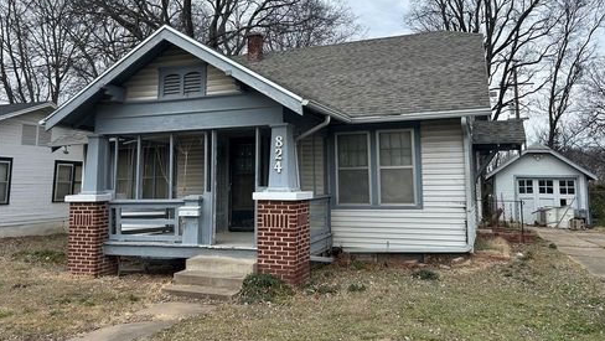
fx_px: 465
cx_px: 304
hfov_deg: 66.0
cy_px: 120
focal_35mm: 29
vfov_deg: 39.8
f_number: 1.5
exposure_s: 1/1838
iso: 50
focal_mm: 5.7
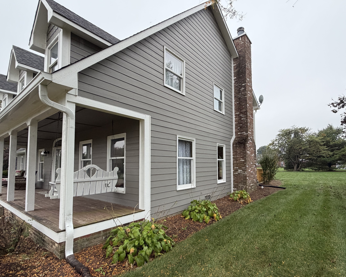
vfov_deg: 73.5
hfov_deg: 85.9
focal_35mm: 18
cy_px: 155
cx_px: 195
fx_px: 184
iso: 160
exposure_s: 1/121
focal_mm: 2.22
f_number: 2.2
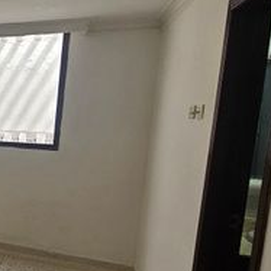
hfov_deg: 26.3
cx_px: -157
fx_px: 363
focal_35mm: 41
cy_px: 154
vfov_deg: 40.8
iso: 64
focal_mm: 2.2
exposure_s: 1/120
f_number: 2.2
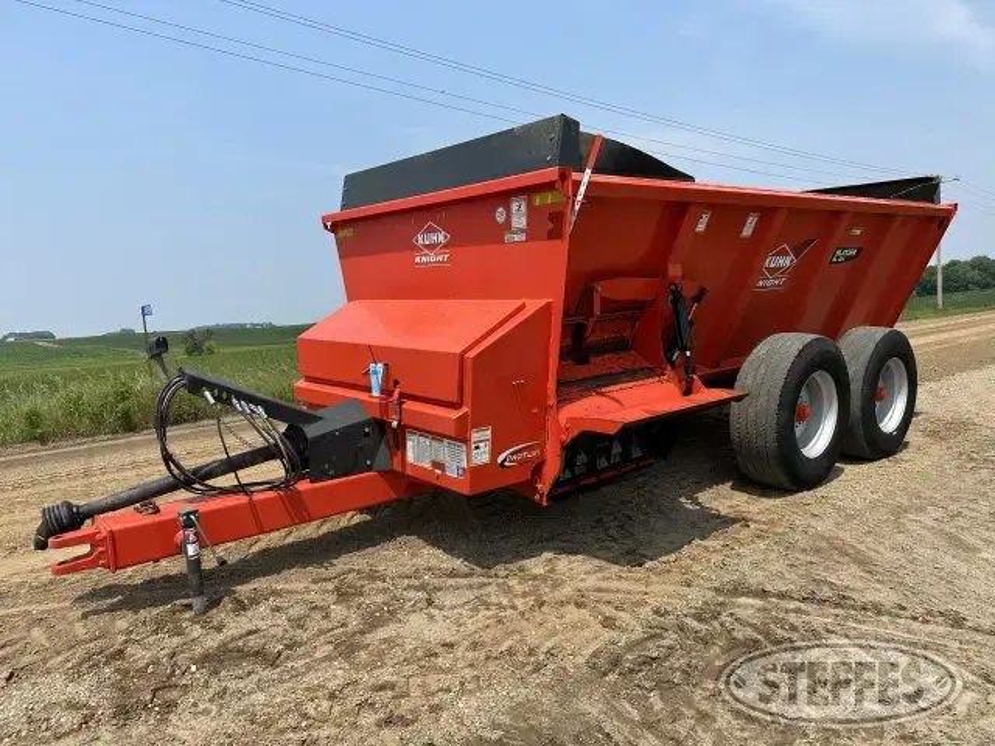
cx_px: 498
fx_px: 690
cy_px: 373
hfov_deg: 71.6
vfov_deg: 56.8
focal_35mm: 24
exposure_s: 1/4545
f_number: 1.78
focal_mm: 6.86
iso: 80
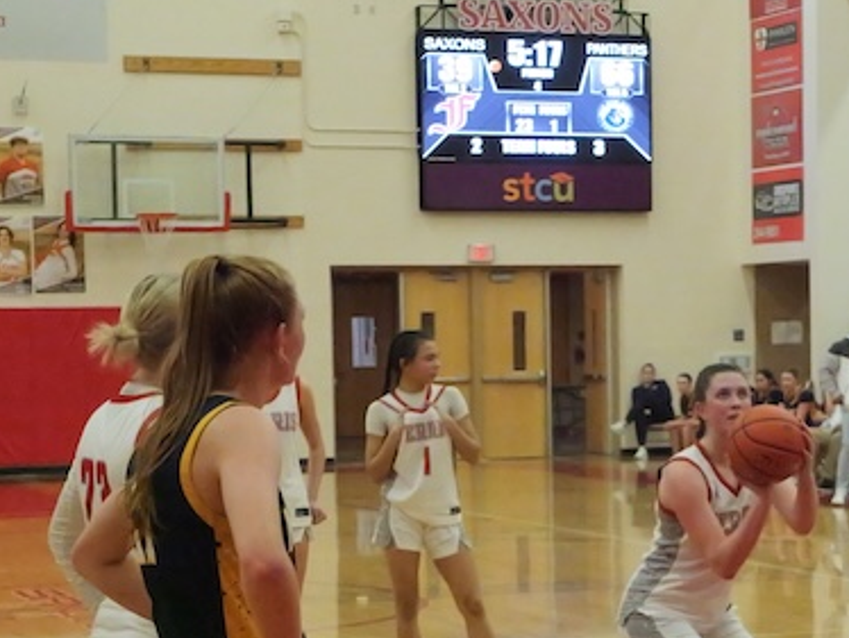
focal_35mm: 107
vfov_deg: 13.7
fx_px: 2626
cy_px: 573
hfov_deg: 18.3
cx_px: 629
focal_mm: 25
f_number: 5
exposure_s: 1/800
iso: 12800
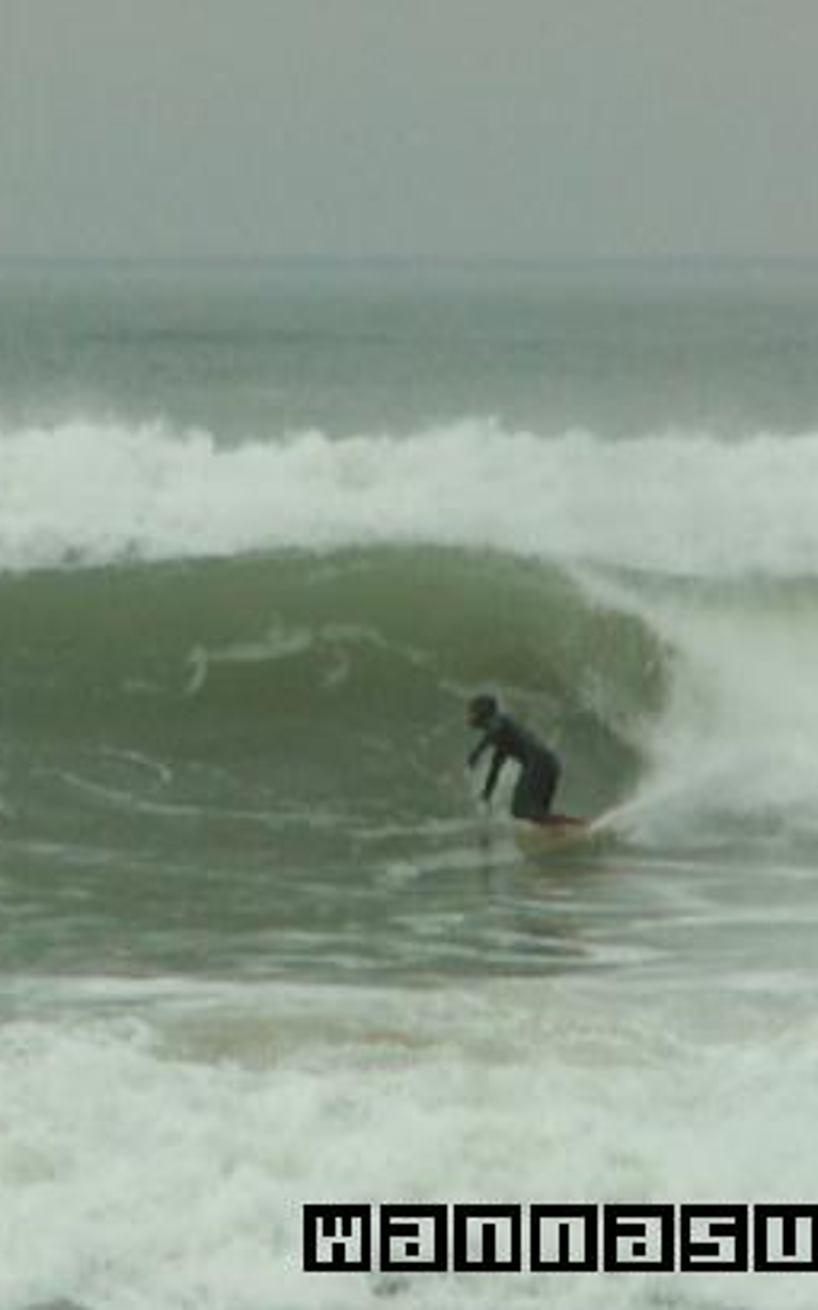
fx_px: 16633
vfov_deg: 4.5
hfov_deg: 2.8
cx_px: 420
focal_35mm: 466
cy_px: 655
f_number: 7.1
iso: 200
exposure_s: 1/1000
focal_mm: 54.31
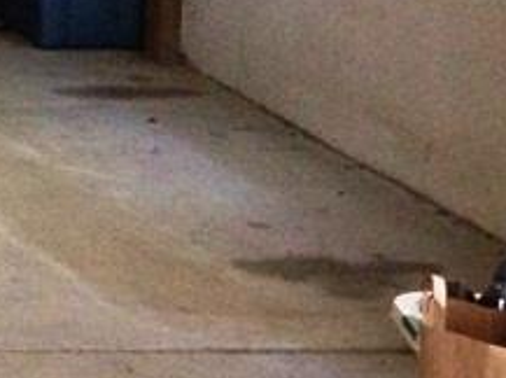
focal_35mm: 156
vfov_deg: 9.1
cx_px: -536
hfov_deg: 11.3
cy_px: -313
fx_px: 2277
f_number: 2.4
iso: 500
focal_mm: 4.13
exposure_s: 1/15
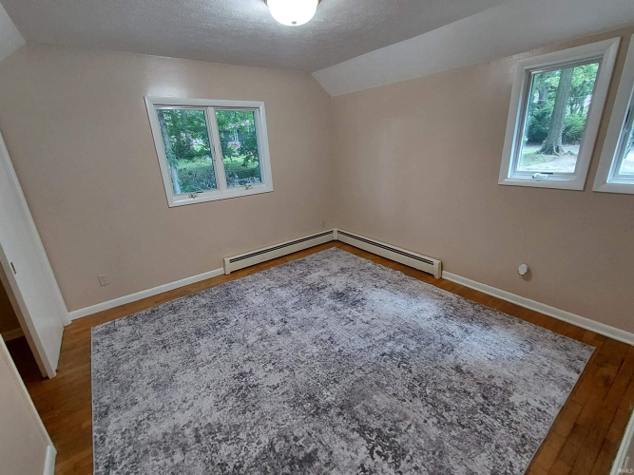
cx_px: 317
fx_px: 293
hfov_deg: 94.5
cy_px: 238
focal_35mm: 16
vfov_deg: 78.1
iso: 200
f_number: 2.2
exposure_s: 1/30
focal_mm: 1.64
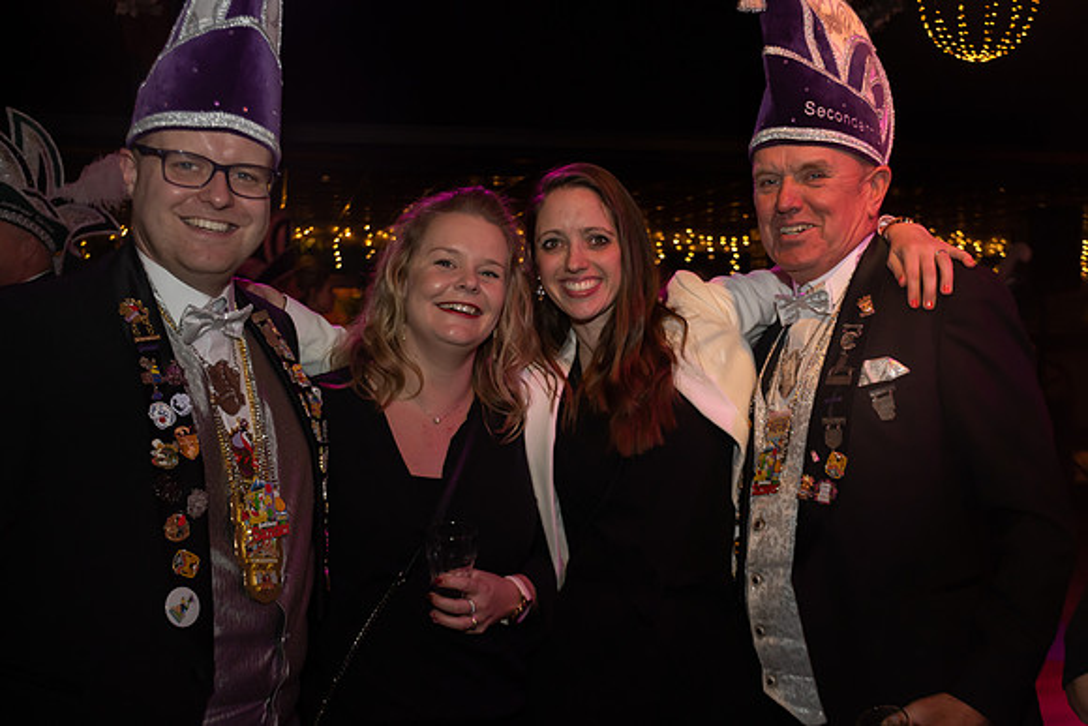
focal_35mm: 44
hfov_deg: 44.6
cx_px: 611
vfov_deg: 30.6
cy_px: 408
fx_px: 1324
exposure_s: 1/80
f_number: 3.8
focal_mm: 26
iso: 400
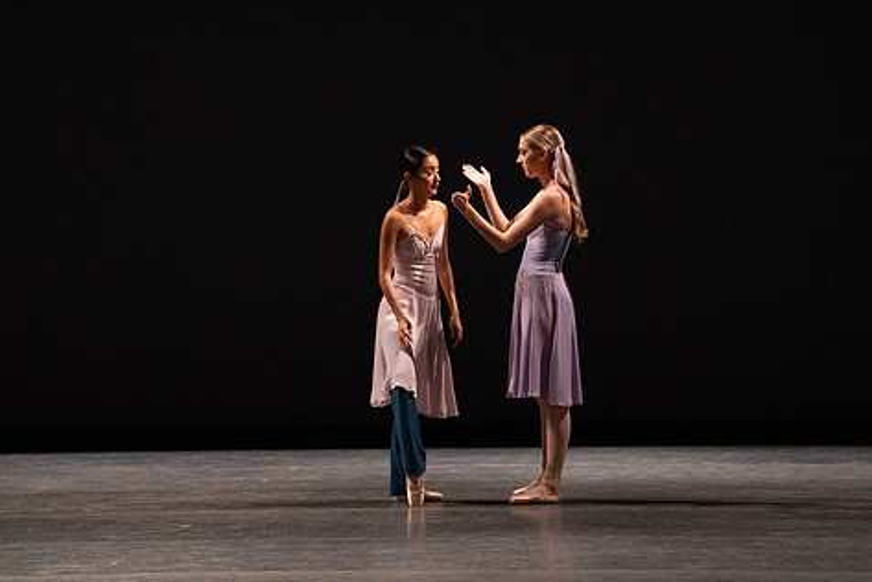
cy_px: 231
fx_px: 5938
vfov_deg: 5.6
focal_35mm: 245
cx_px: 415
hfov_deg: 8.4
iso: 12800
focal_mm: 200
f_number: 5
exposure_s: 1/400
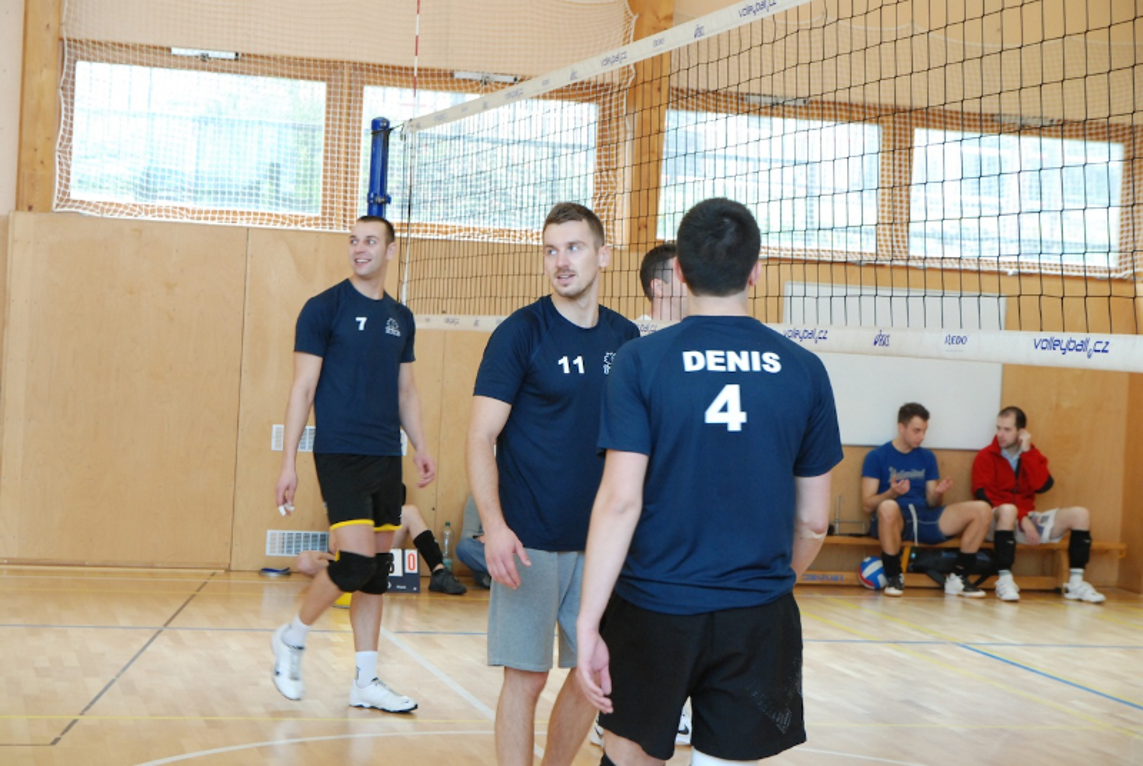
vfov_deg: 18.2
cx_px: 572
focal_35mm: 75
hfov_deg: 27.0
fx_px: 2385
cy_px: 383
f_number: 4.5
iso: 800
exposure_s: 1/80
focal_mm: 50
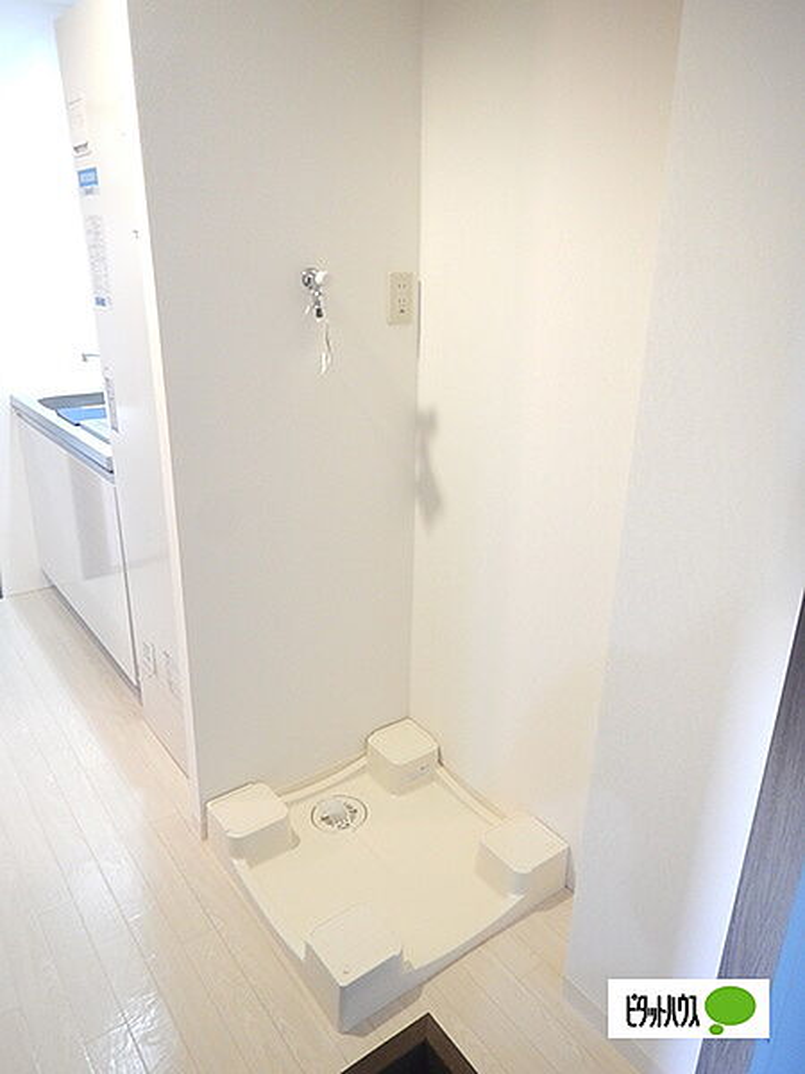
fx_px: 744
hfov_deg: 56.8
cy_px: 537
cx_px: 402
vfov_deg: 71.6
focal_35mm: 24
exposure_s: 1/15
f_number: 2.8
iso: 400
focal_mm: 4.3
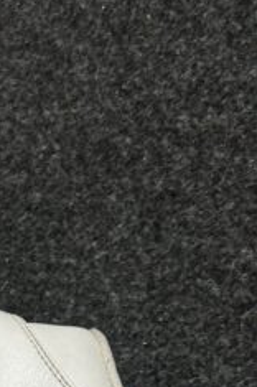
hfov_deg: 7.7
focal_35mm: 170
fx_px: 1826
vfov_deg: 11.4
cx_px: -234
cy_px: 646
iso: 125
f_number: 1.78
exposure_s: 1/50
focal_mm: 6.86
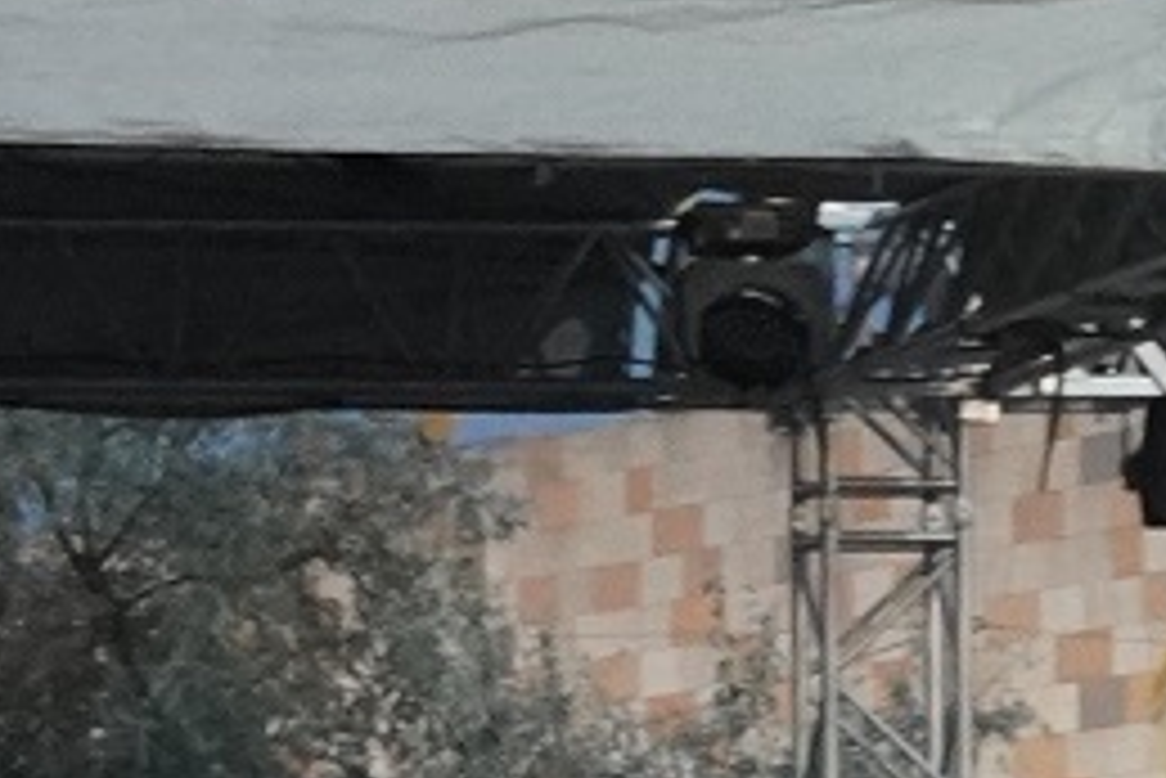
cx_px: -792
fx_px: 16786
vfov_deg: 2.7
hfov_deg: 4.0
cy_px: 724
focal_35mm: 518
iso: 6400
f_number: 9
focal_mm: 70
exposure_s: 1/30
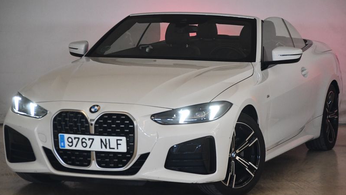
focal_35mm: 136
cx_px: 173
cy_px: 94
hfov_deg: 15.8
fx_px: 1248
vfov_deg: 8.9
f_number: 4.2
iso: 3200
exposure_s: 1/250
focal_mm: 86
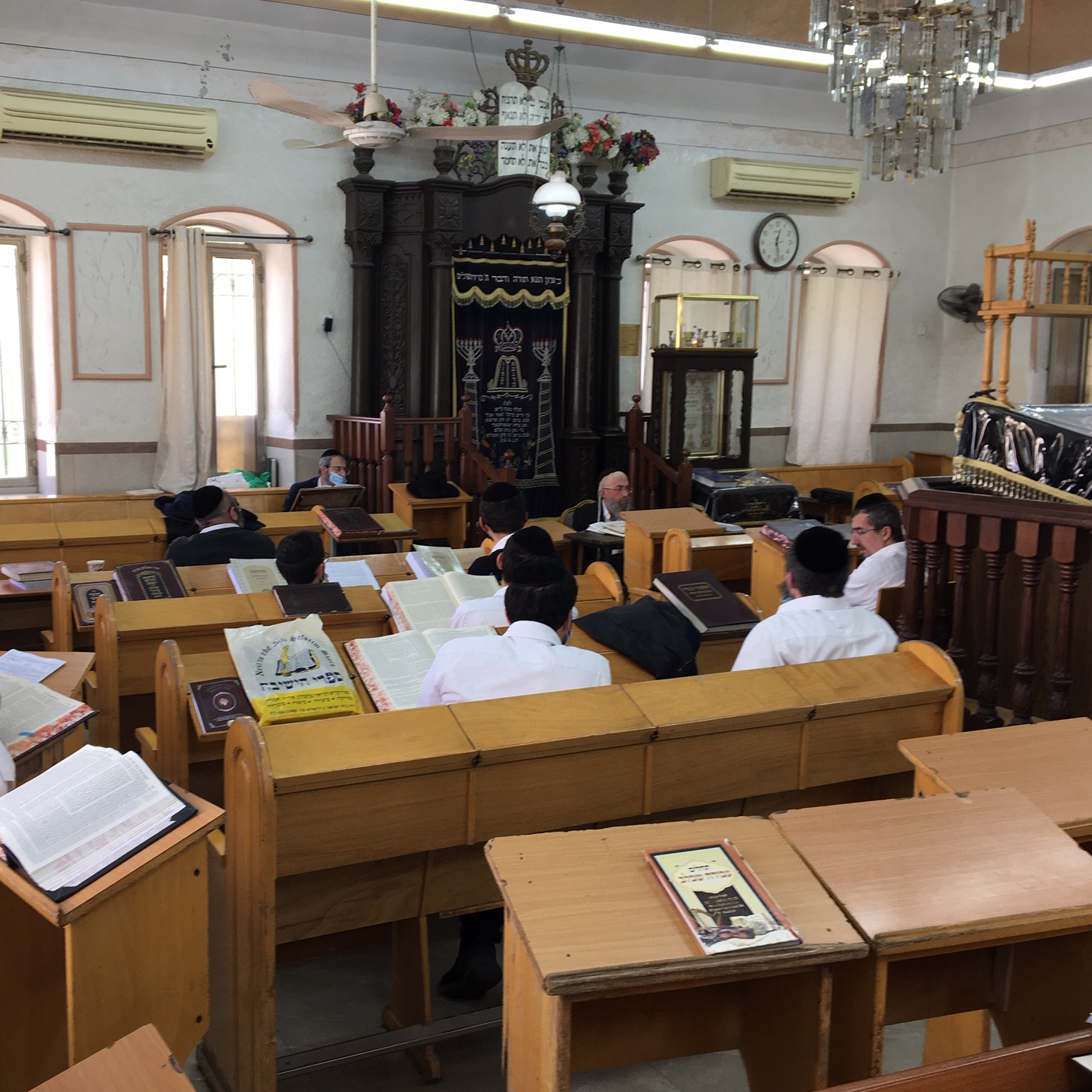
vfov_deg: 47.2
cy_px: 549
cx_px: 421
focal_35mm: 35
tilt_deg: -6.8
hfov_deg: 46.9
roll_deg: -0.1
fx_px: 1249
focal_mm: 4.15
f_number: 2.2
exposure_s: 1/50
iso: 25
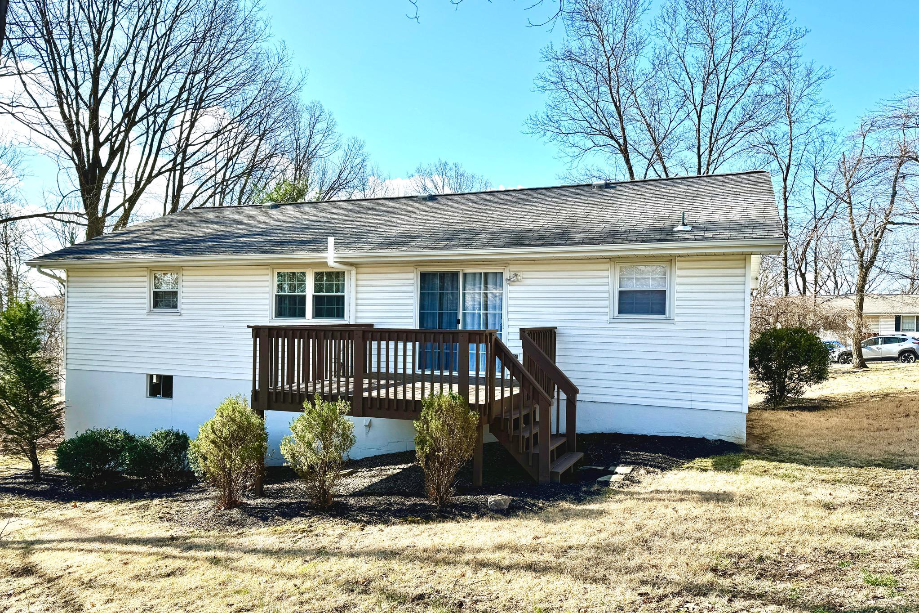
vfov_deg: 51.3
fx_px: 638
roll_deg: -1.5
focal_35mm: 25
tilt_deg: +0.2
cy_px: 324
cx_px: 460
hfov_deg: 71.5
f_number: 1.78
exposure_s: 1/2331
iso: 80
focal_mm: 6.76
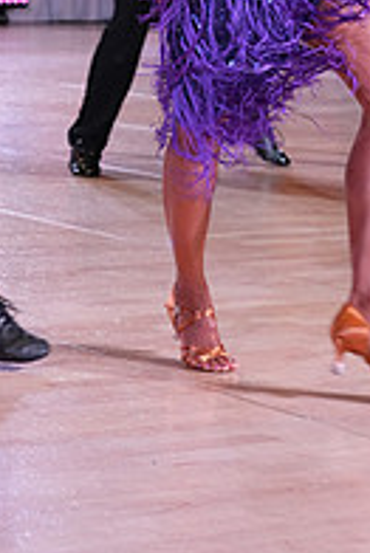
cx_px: -4
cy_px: -116
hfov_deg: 9.4
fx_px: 2231
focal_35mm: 145
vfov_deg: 13.7
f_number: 4.5
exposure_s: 1/250
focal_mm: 49
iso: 2000
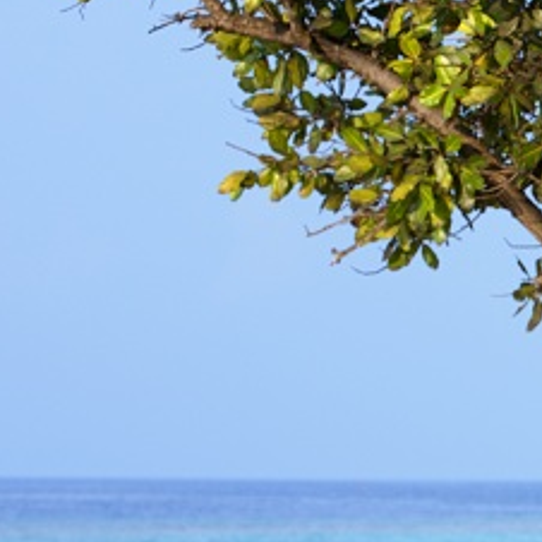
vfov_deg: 4.7
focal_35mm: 372
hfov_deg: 4.7
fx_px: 6590
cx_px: 1017
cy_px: 561
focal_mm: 120
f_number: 8
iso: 100
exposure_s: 1/60
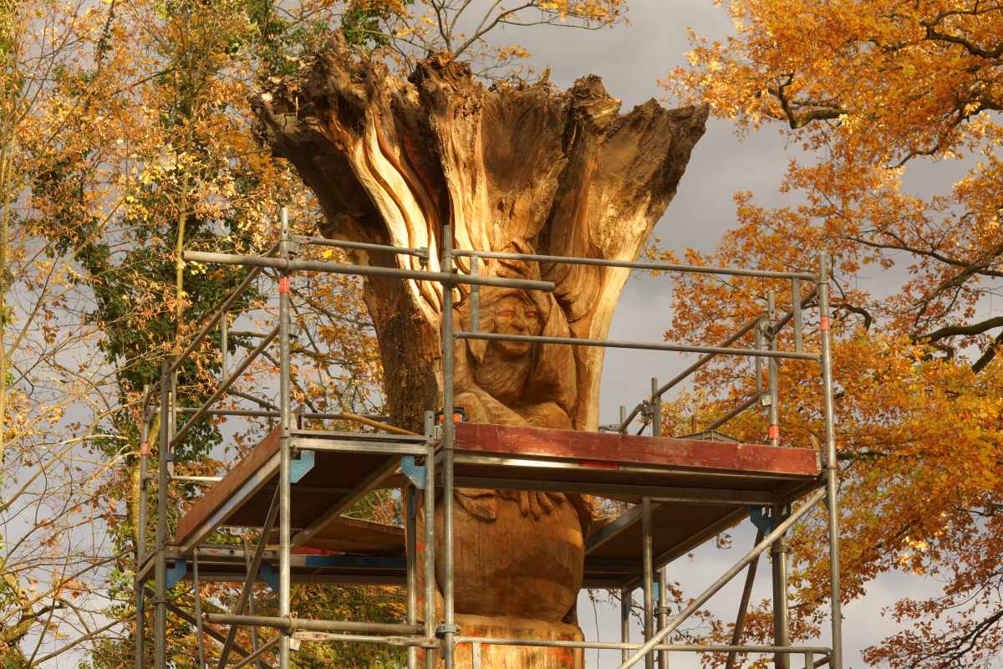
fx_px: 2925
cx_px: 502
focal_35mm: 105
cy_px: 334
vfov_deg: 13.0
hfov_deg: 19.5
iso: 250
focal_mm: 70
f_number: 8
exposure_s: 1/125
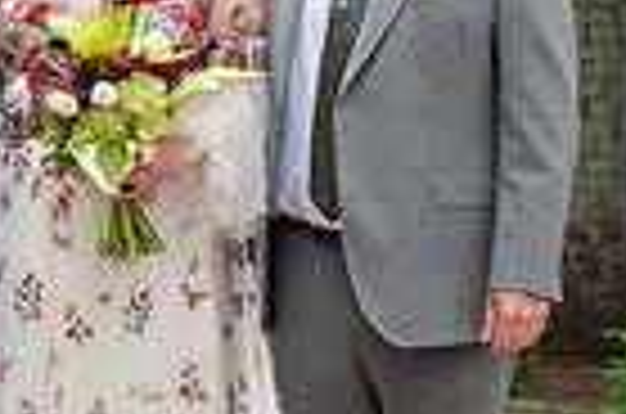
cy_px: 279
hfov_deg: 11.3
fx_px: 3123
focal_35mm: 180
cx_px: -46
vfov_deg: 7.6
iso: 160
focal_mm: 35
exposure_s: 1/320
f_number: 3.2
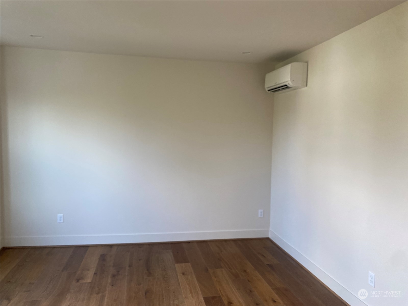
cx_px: 204
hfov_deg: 67.3
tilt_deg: -4.7
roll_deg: -2.2
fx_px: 306
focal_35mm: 26
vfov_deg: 53.1
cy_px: 153
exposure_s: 1/120
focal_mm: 4.25
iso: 125
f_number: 1.8
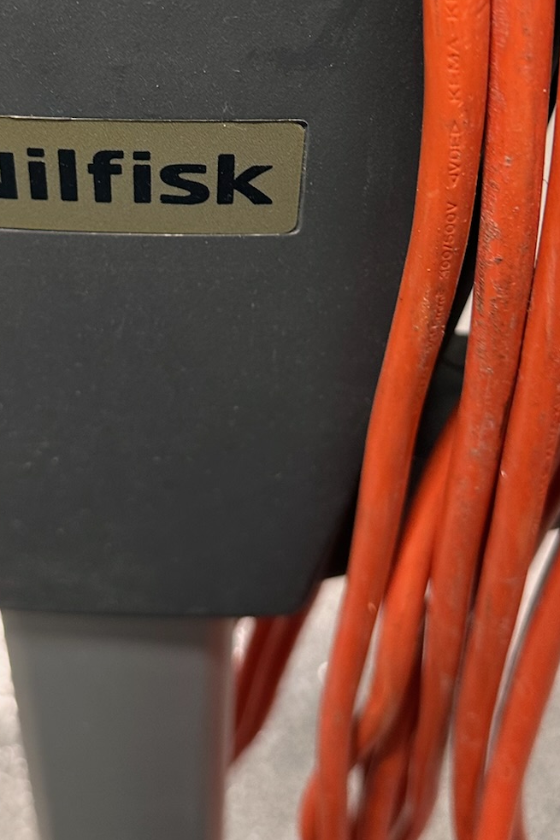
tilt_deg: -42.9
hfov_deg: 25.9
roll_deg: -0.1
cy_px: 173
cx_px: 192
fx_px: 1214
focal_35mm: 52
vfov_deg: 36.9
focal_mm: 6.86
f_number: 1.78
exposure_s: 1/50
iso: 200
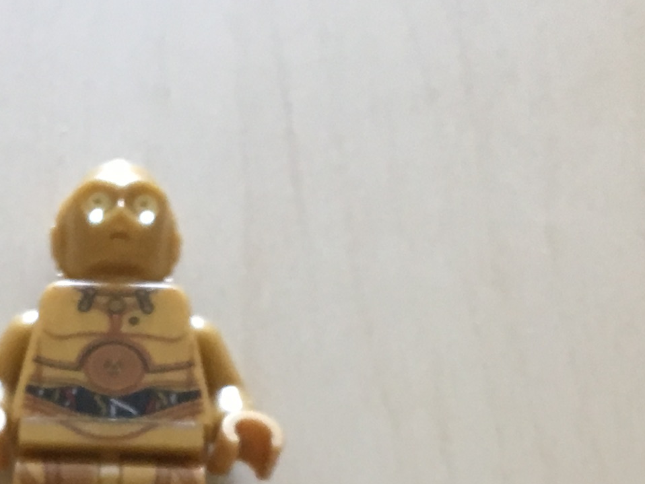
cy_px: 827
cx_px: -16
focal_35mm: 122
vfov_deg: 11.4
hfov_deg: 15.8
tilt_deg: -66.3
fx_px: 2274
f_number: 2.2
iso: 125
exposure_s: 1/33
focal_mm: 4.15
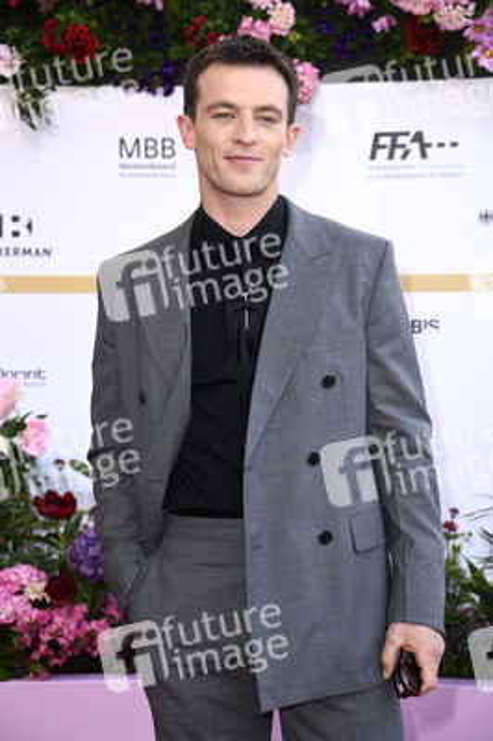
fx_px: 1893
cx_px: 246
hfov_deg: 14.8
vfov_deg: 22.2
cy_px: 370
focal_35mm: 92
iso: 500
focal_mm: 92
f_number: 6.3
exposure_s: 1/250
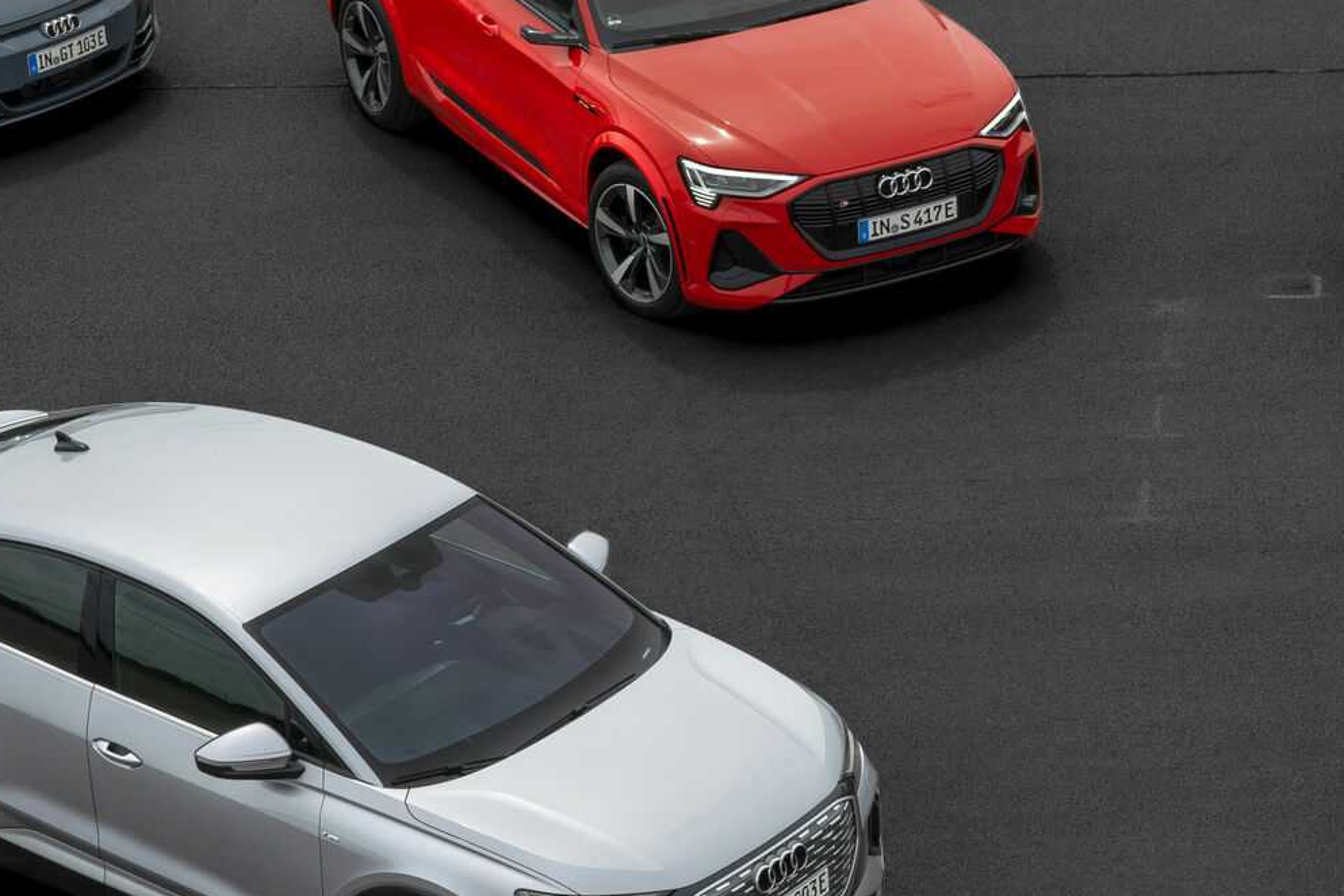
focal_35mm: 145
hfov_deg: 14.0
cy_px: 185
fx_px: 5413
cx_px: 1195
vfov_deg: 9.4
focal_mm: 50
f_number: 14
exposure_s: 1/100
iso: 100
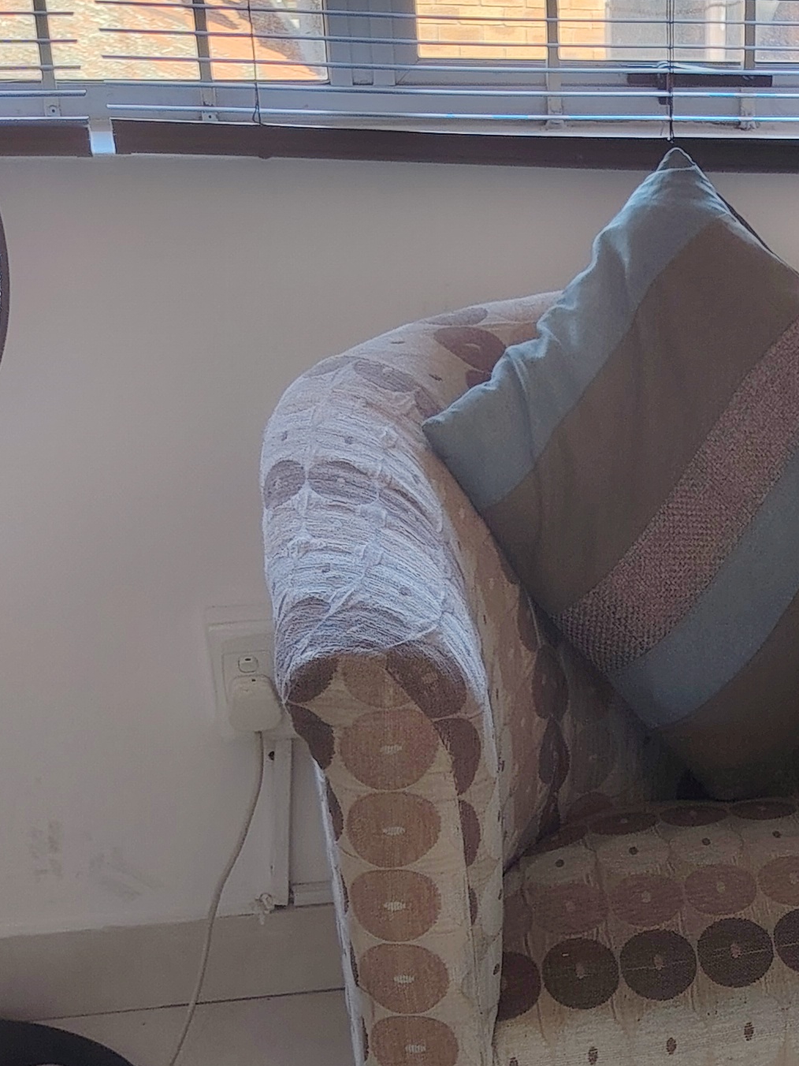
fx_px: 2185
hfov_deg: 19.8
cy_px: 957
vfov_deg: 26.5
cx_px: 886
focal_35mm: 71
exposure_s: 1/33.3
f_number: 1.75
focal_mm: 5.25
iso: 218
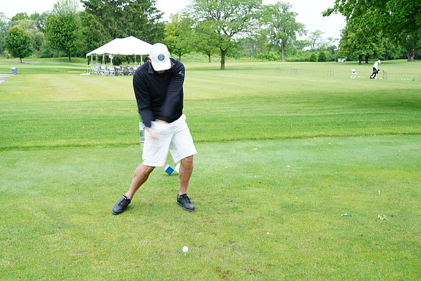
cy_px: 140
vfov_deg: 37.9
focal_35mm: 35
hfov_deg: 54.4
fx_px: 409
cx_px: 210
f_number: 7.1
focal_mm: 35
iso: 160
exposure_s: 1/100
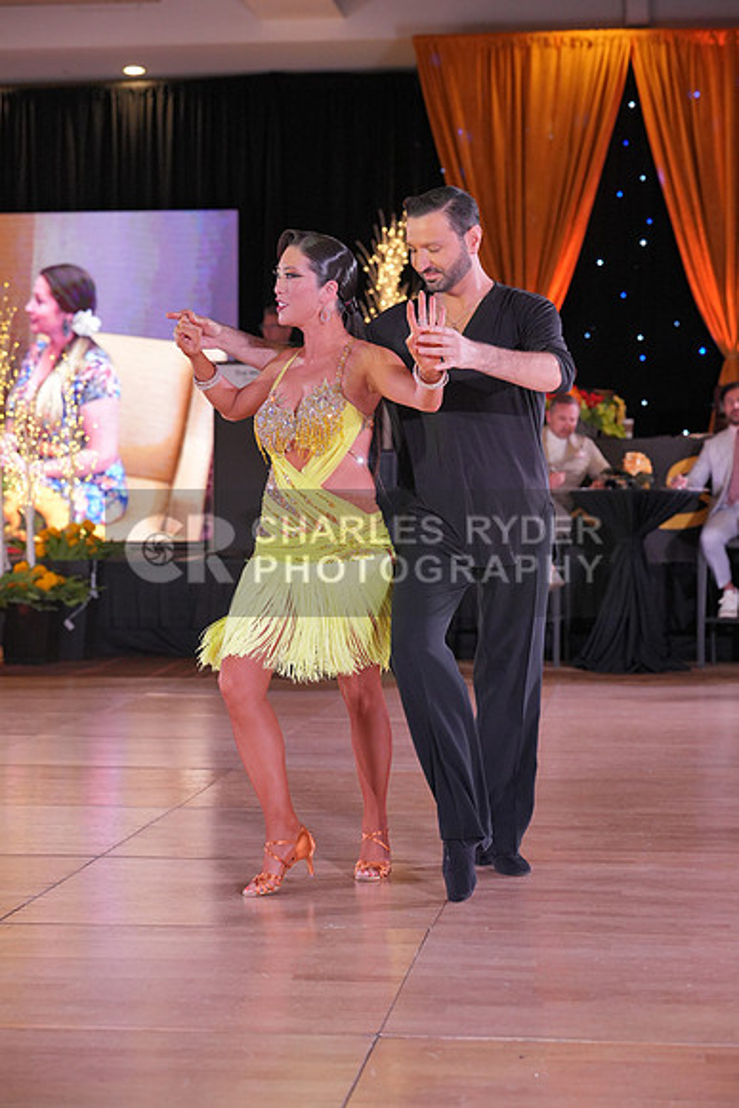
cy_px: 554
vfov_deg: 28.8
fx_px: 2154
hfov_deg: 19.5
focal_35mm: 70
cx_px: 370
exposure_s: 1/400
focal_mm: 70
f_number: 4
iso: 2500
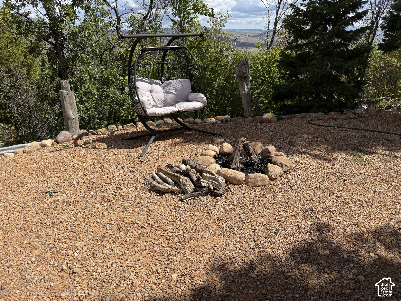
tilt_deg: -21.7
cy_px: 150
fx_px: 278
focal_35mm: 24
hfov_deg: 71.6
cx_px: 200
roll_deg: +0.2
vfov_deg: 56.8
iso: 80
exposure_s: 1/4673
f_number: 1.78
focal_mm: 6.76
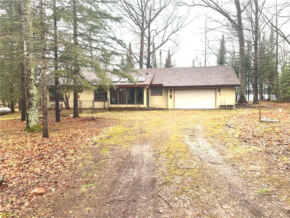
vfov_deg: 53.1
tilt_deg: -3.2
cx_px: 145
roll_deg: +0.0
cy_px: 109
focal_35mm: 26
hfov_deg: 67.3
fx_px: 218
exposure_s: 1/246
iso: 25
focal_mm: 4.25
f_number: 1.8
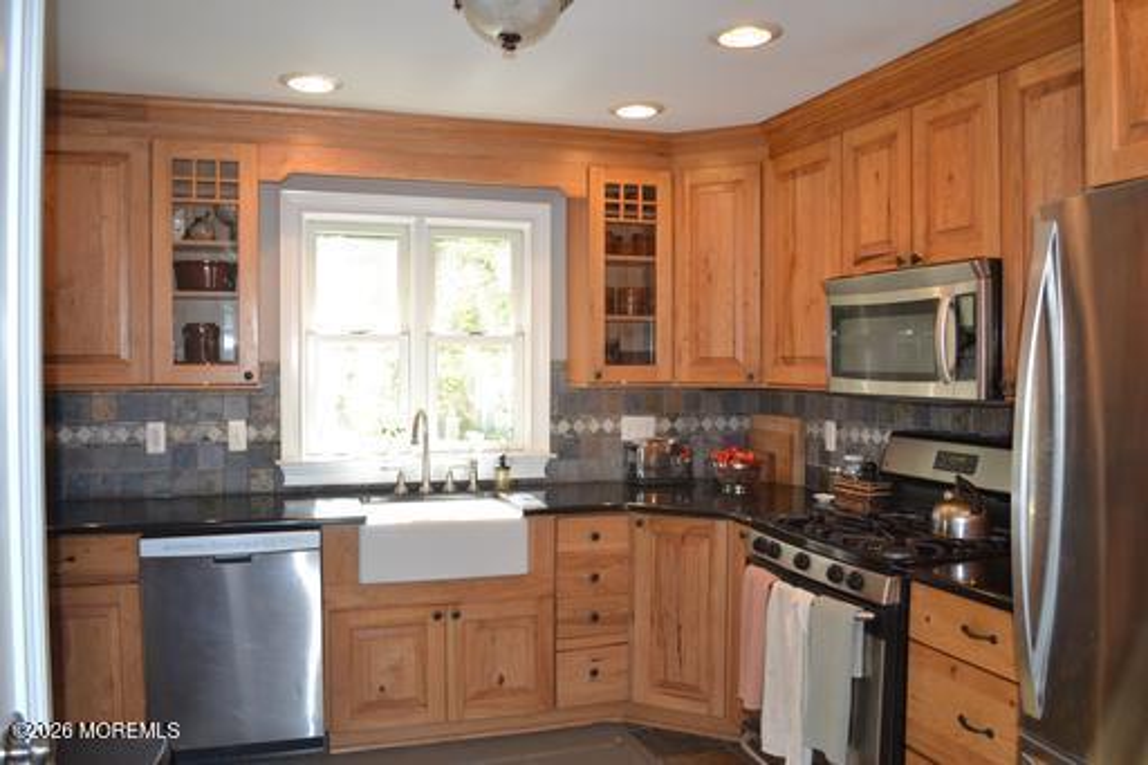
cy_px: 382
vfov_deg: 47.9
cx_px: 574
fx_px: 861
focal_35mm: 27
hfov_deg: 67.4
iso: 400
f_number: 4
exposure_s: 1/60
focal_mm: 18
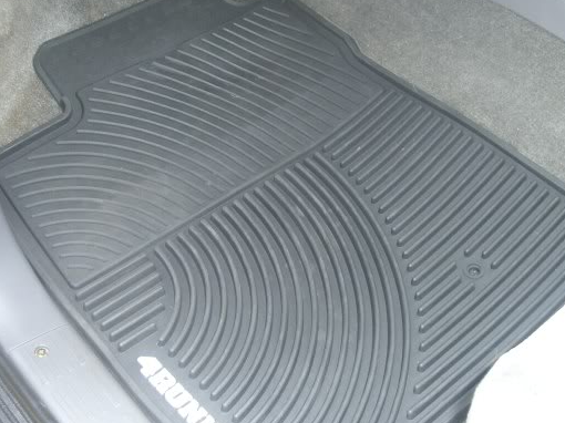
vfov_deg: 24.8
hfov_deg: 32.7
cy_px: 234
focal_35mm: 59
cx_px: 280
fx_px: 963
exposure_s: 1/60
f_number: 3
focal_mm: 7.6
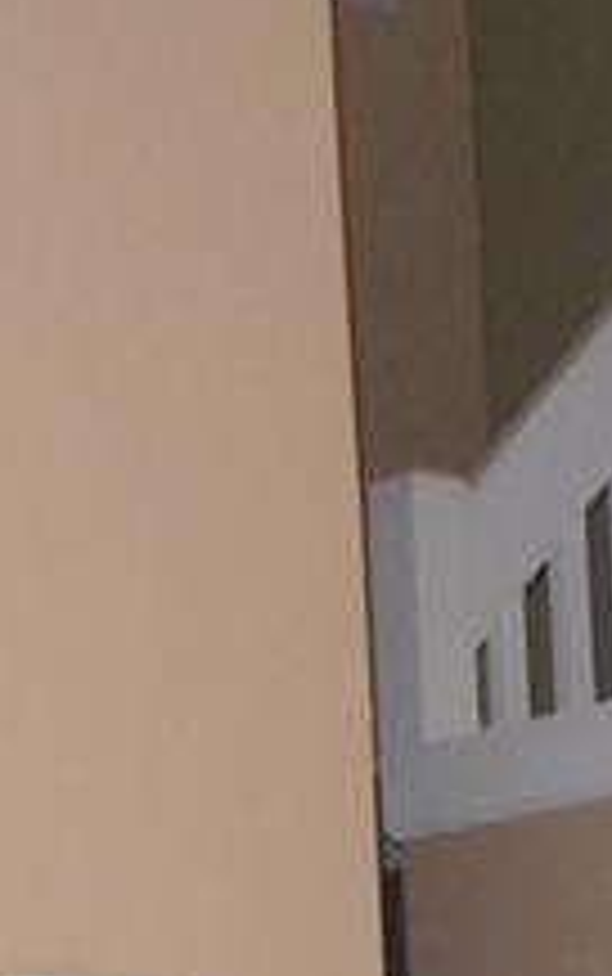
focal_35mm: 214
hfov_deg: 6.1
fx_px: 5700
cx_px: 990
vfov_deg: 9.7
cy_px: 1115
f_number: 4.5
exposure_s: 1/40
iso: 400
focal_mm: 10.04
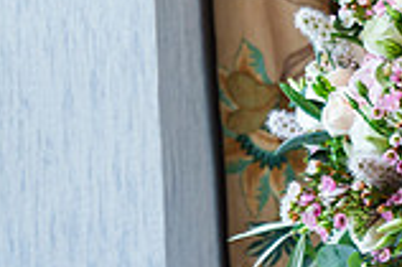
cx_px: 384
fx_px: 3257
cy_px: -221
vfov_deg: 4.6
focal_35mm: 292
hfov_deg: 7.0
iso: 800
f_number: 2.8
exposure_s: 1/400
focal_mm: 75
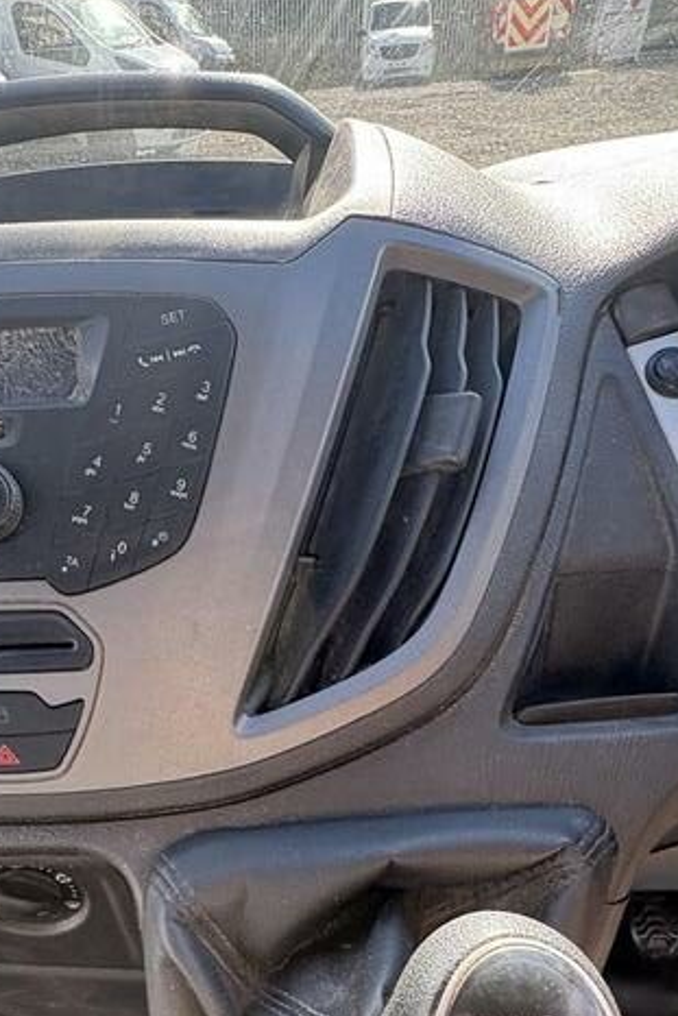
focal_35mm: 28
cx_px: 211
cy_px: 746
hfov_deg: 45.5
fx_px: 790
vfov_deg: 62.2
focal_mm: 2.22
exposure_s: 1/136
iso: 64
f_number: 2.2
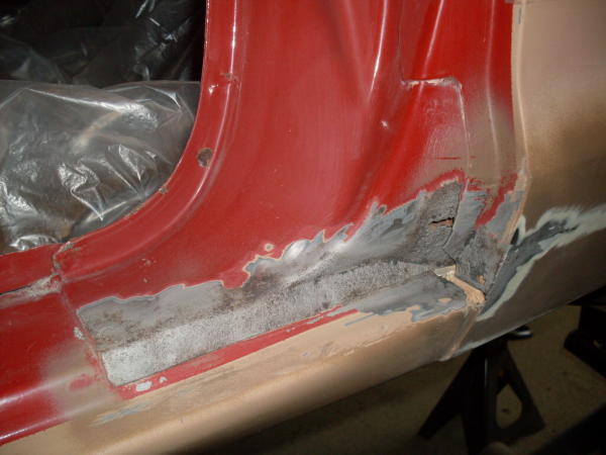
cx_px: 303
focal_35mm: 38
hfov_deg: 49.0
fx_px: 665
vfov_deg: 37.7
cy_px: 228
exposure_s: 1/45
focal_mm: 6.3
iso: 100
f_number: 2.8
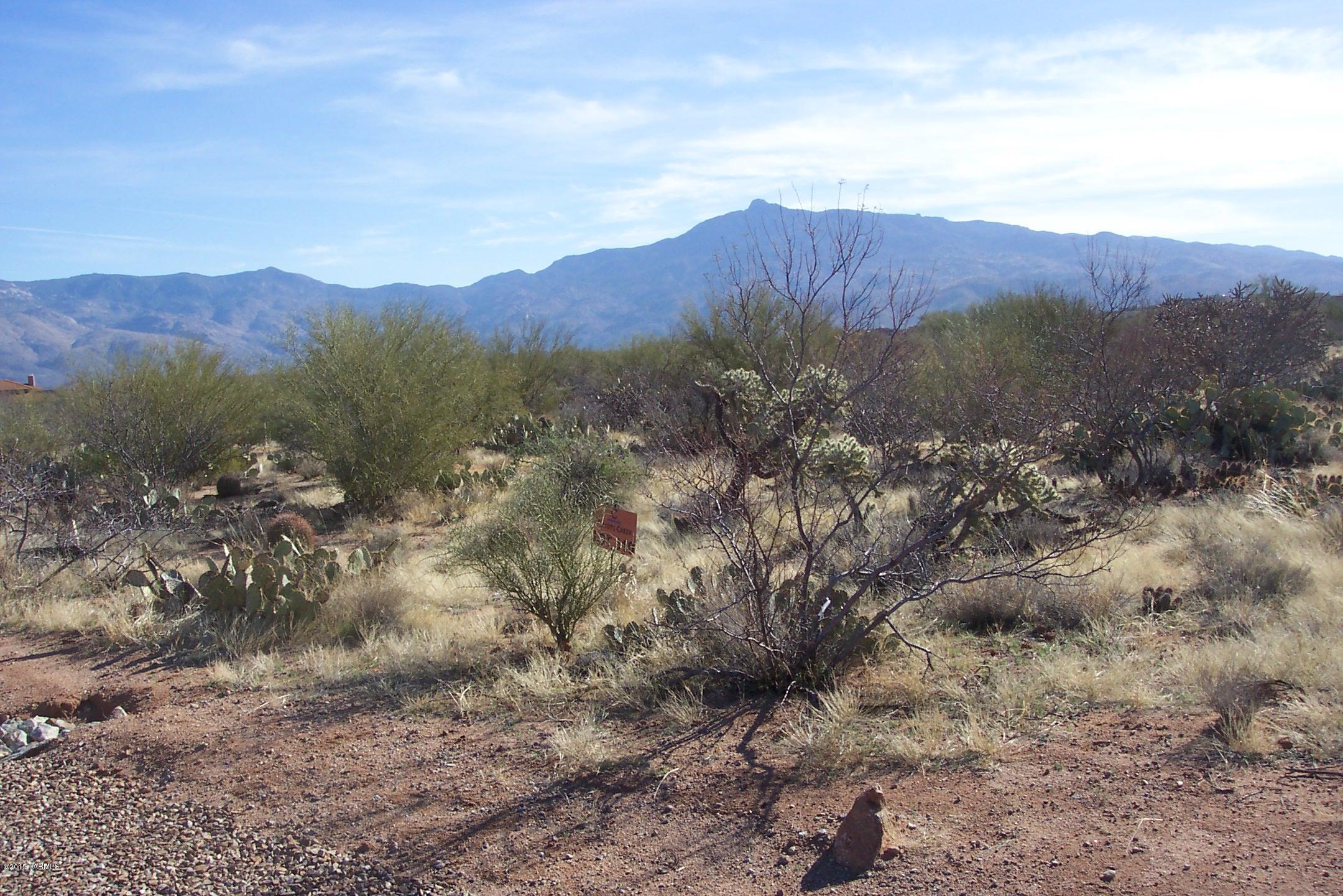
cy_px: 448
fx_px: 1418
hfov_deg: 50.7
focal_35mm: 38
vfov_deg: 35.1
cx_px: 672
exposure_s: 1/700
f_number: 4.8
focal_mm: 8
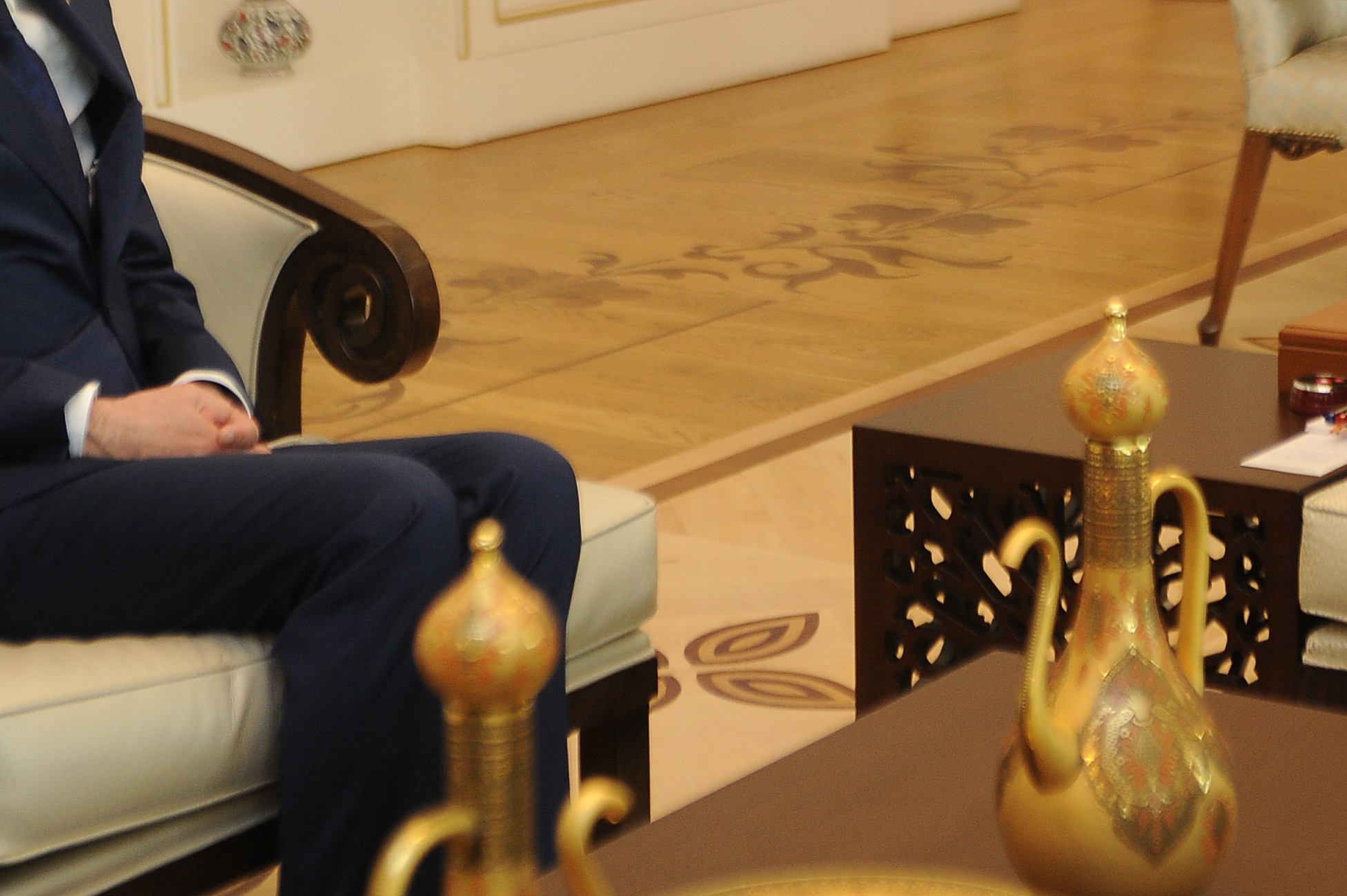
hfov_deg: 19.4
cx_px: 985
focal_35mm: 105
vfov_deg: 13.0
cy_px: 172
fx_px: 3926
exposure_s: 1/125
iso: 1000
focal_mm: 48
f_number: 2.8
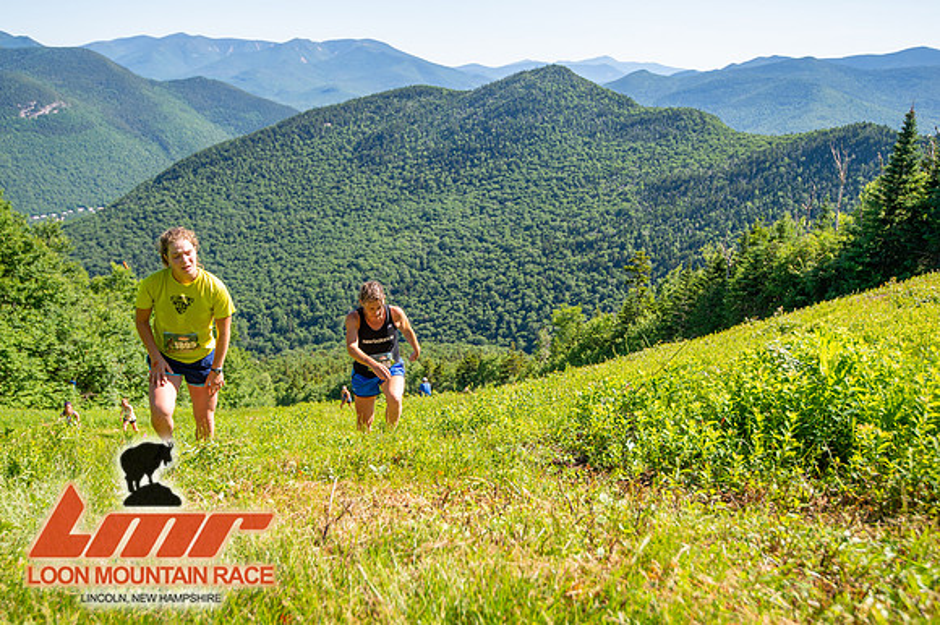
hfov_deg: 58.7
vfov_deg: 41.1
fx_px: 835
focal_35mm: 32
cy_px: 312
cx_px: 470
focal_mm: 32
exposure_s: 1/320
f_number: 5
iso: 100
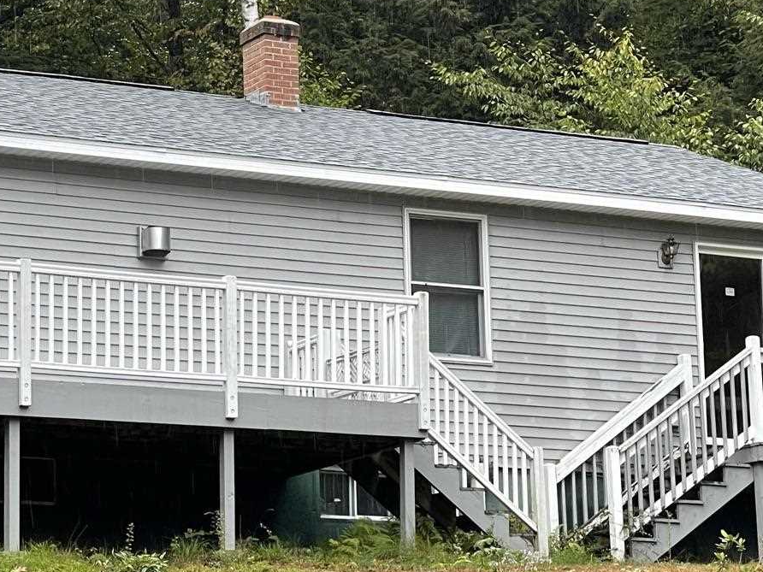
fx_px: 3240
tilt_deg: +11.6
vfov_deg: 10.1
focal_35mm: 147
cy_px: 316
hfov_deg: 13.4
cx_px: 319
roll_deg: +2.7
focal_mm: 7.5
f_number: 2.2
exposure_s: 1/122
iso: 40
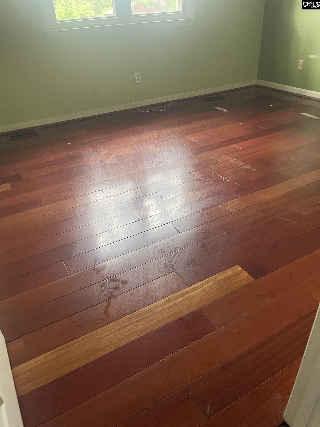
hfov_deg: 54.9
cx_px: 160
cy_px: 214
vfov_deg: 69.4
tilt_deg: -32.6
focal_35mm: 25
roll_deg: +1.3
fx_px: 308
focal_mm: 5.1
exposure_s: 1/55
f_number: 1.6
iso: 500
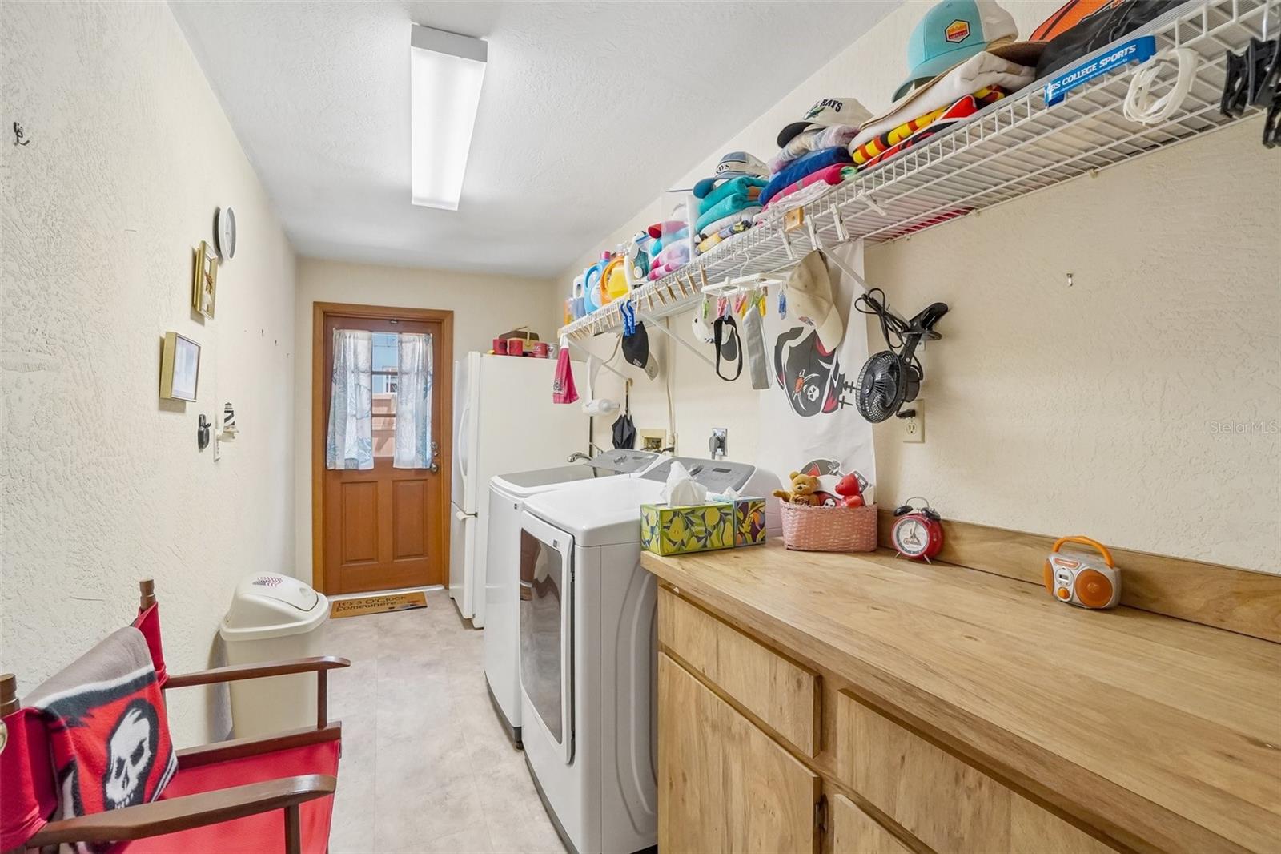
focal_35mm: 15
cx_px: 640
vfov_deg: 77.3
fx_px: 534
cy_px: 427
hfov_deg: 100.4
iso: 1000
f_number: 8
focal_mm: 10
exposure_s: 1/30
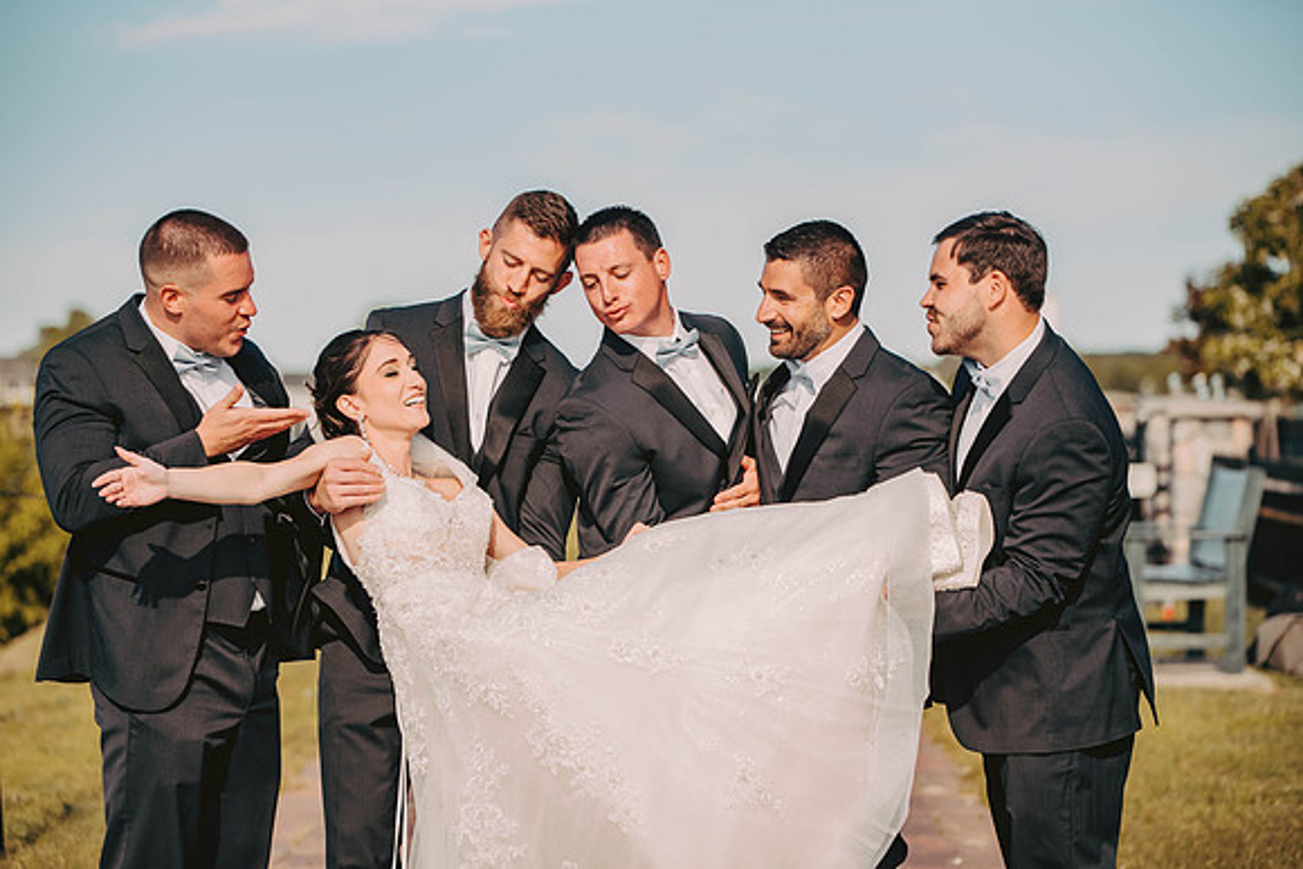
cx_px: 652
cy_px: 434
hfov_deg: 20.0
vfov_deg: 13.4
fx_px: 3693
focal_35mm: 102
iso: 500
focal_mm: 102
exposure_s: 1/4000
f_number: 2.8
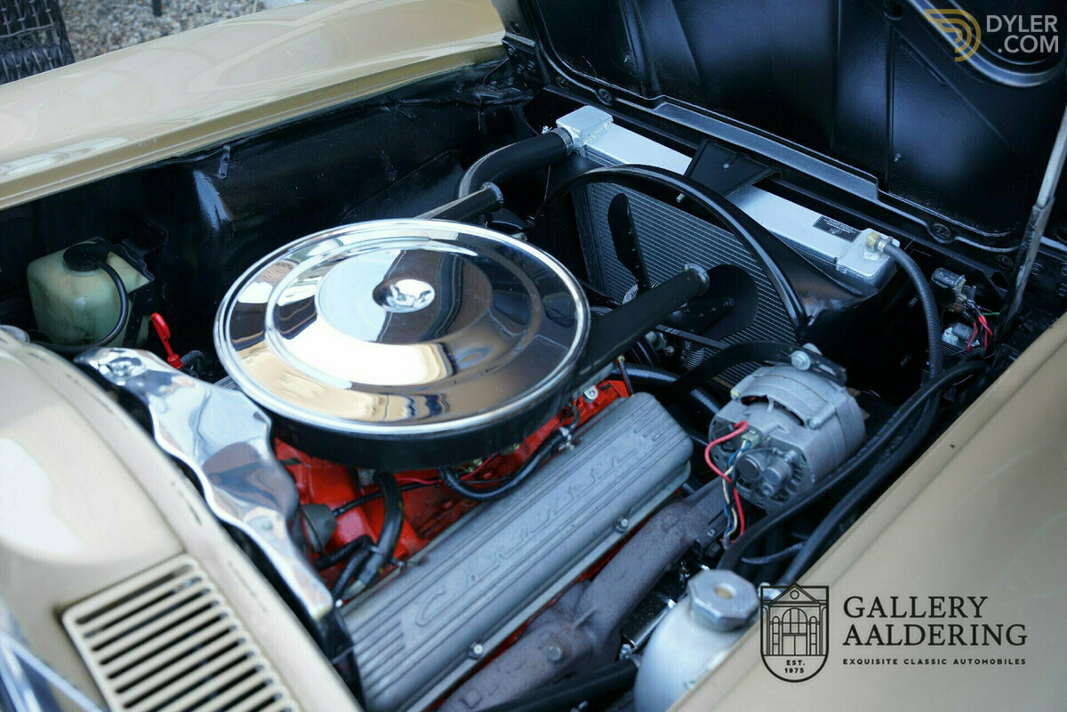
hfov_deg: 54.8
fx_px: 1028
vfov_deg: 38.2
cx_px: 534
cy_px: 356
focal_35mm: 35
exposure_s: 1/60
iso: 160
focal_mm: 34.7
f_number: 4
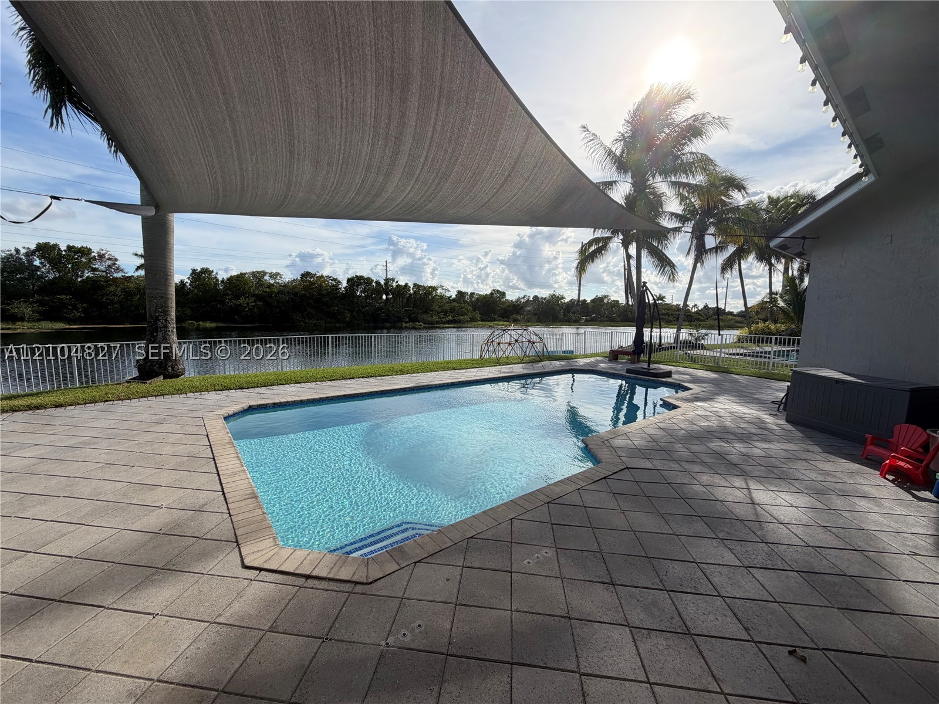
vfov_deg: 85.7
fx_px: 380
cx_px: 470
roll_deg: -1.6
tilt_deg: -6.5
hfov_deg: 102.1
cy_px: 352
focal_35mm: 14
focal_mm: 2.22
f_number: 2.2
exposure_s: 1/1339
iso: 25
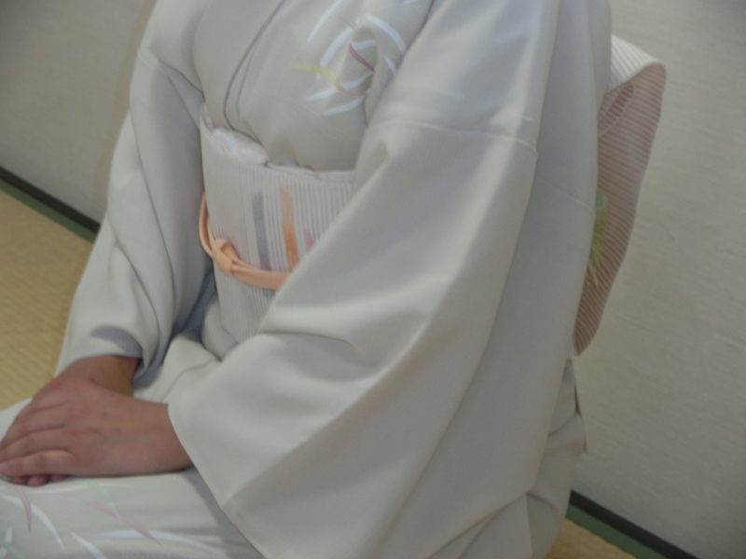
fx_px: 2371
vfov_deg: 13.5
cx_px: 373
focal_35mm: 110
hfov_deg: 17.9
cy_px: 280
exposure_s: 1/20
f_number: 5.4
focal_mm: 19.54
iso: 400
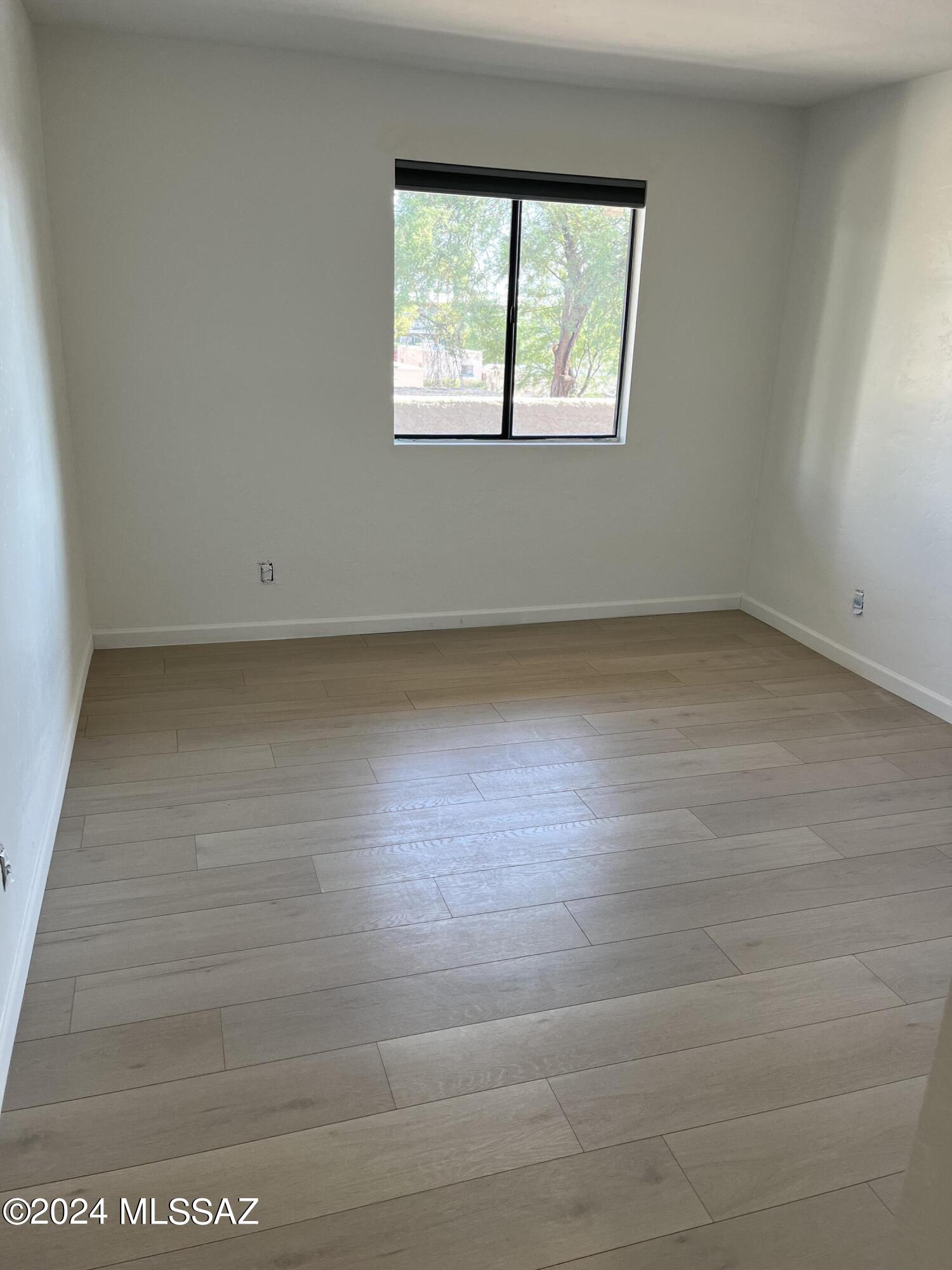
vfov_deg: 67.3
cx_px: 476
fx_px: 953
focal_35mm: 26
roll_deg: -1.5
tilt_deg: -17.9
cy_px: 635
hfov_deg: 53.1
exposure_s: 1/120
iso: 80
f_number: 1.6
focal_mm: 5.1
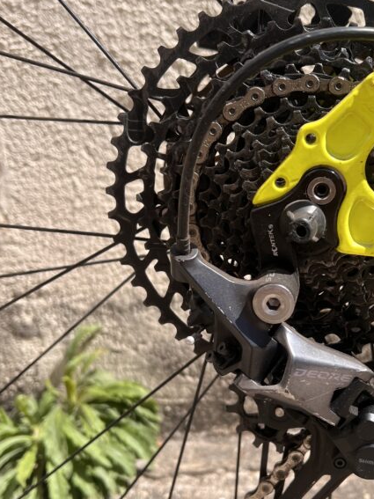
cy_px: 274
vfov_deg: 42.9
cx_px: 271
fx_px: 634
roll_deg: +2.0
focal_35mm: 44
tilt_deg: -16.8
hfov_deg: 32.4
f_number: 1.5
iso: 50
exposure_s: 1/2841
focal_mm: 5.7
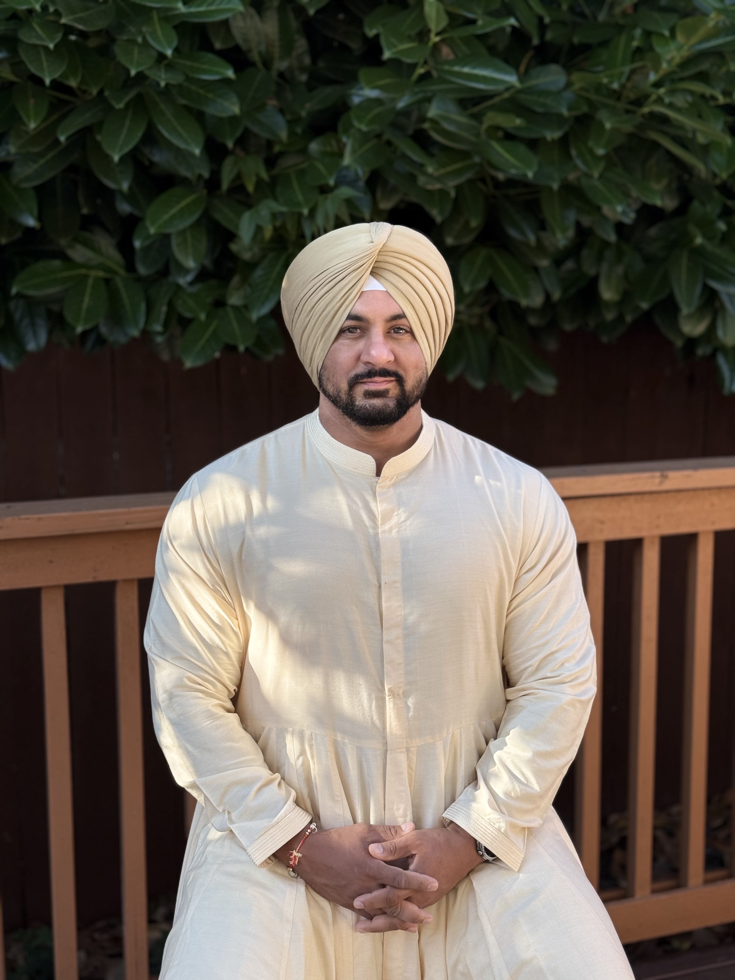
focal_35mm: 48
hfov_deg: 30.3
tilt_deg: -9.2
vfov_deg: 39.7
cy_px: 490
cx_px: 368
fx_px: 1359
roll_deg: +1.3
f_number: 1.78
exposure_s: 1/657
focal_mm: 6.76
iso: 100
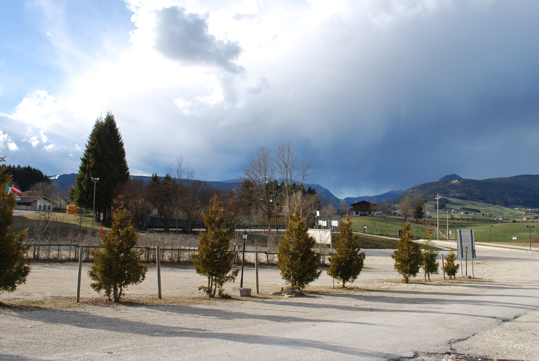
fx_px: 495
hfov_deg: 57.2
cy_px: 180
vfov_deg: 40.1
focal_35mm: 33
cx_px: 270
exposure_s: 1/200
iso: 100
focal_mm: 22
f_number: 7.1
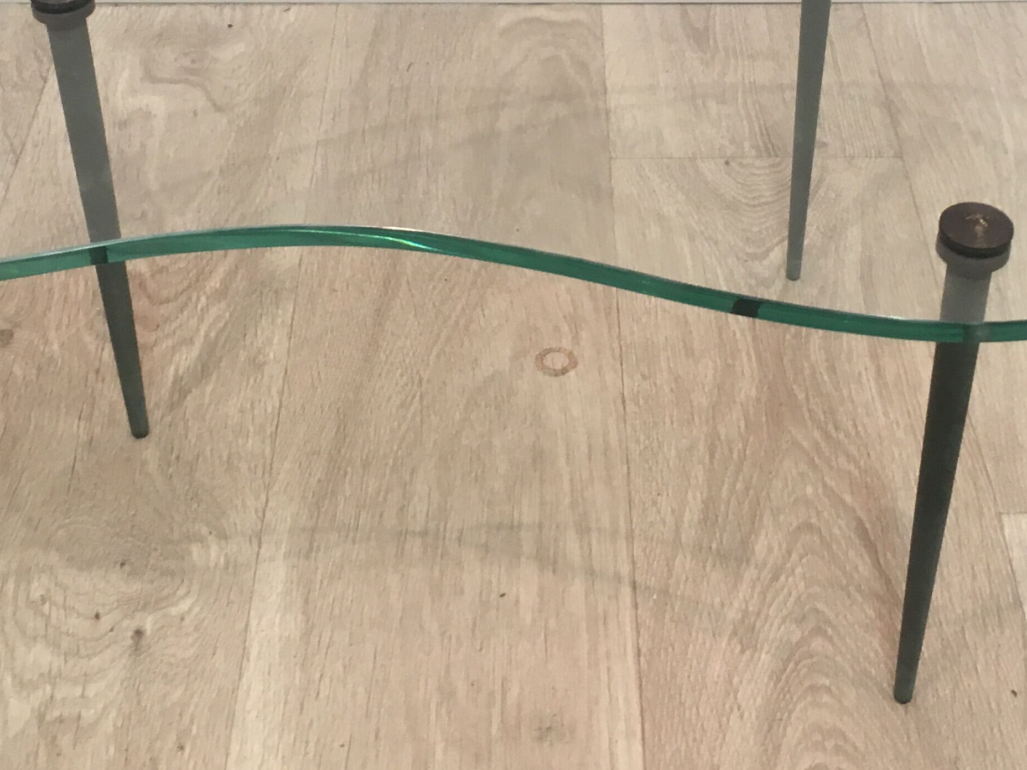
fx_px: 1869
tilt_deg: -37.0
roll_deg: -2.3
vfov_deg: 22.7
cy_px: 81
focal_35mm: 63
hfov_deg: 30.7
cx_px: 569
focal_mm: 4.15
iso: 80
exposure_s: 1/33
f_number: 2.2
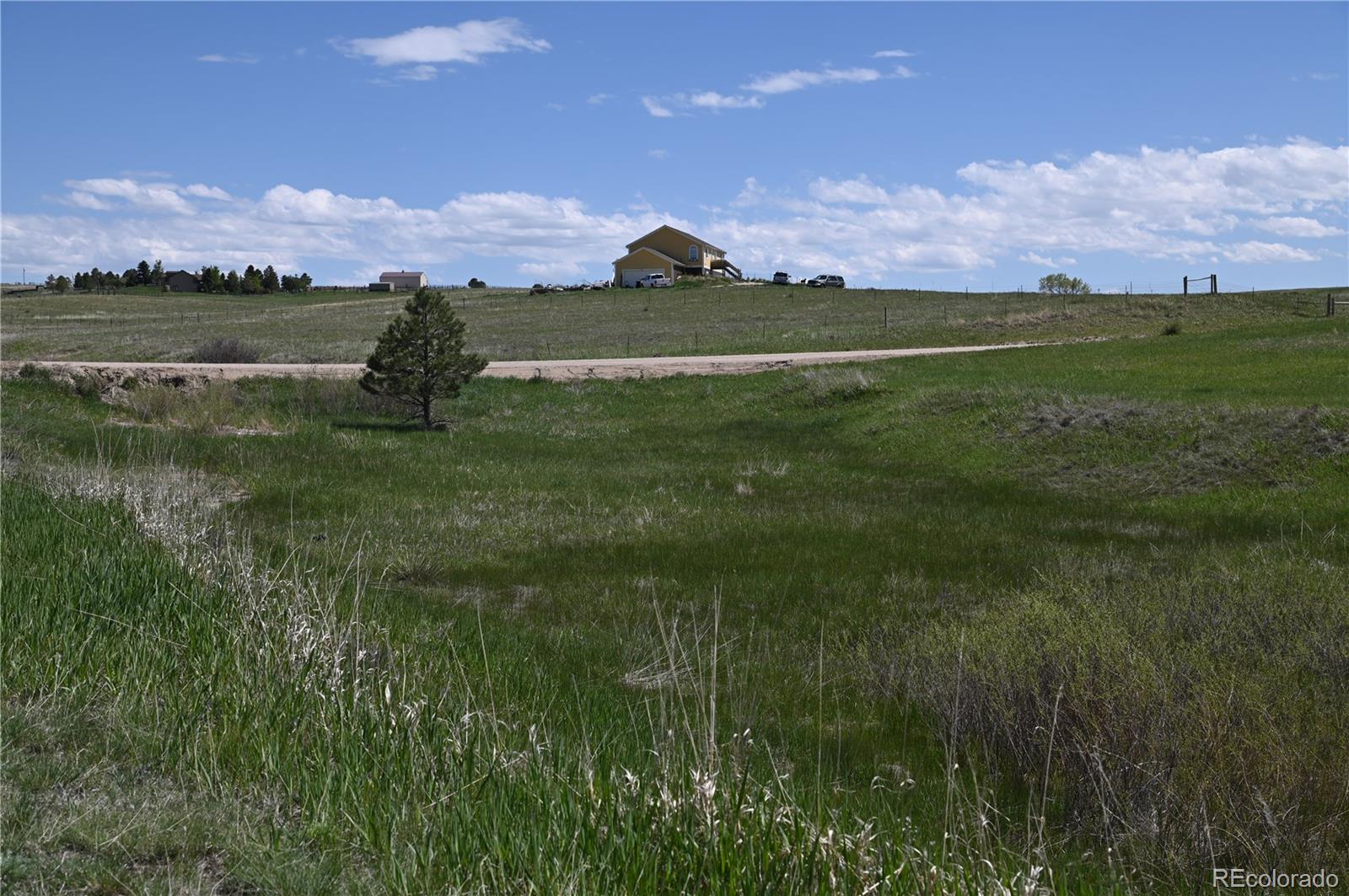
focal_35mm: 50
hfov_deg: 39.6
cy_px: 448
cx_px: 674
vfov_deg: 26.9
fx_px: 1871
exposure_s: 1/500
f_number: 8
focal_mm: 50
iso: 100
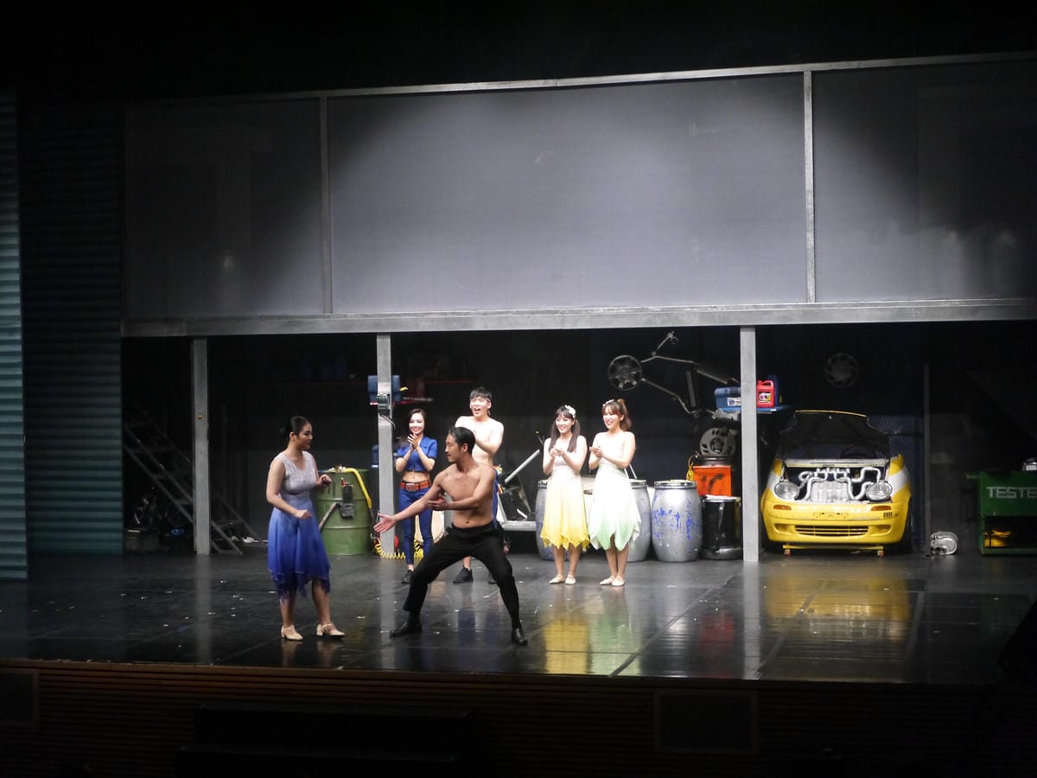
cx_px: 518
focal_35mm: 60
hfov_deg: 32.2
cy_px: 389
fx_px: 1797
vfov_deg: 24.4
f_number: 5.3
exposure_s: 1/60
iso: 1000
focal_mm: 30
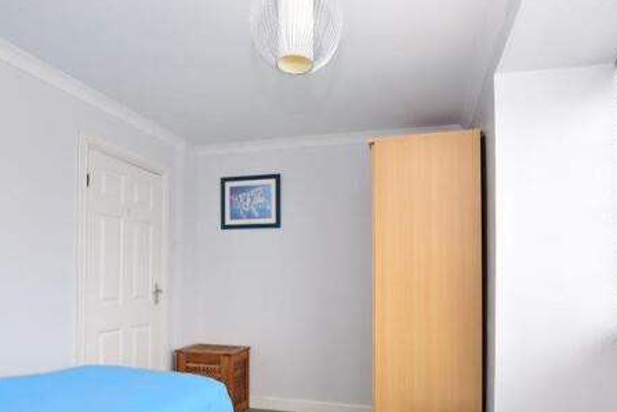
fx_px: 377
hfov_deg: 78.6
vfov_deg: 56.2
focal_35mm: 22
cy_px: 270
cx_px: 316
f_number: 5.6
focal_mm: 10
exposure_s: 1/30
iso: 400
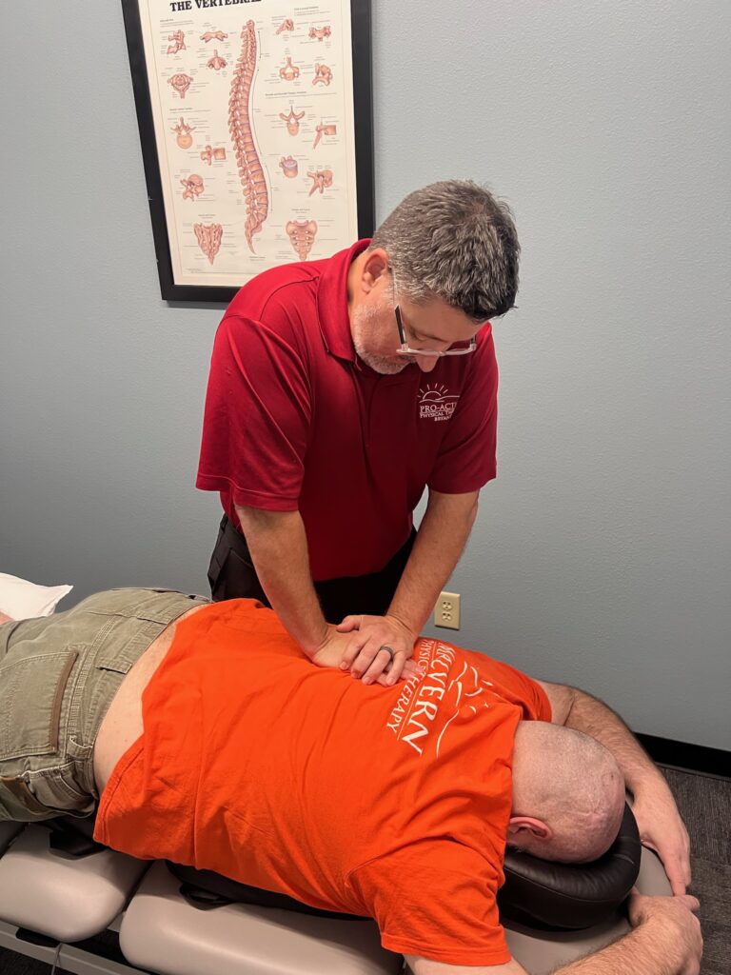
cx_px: 366
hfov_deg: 53.1
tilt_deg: -23.3
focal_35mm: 26
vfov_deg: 67.3
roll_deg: +1.4
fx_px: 732
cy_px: 488
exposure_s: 1/60
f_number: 1.5
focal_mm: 5.7
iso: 250
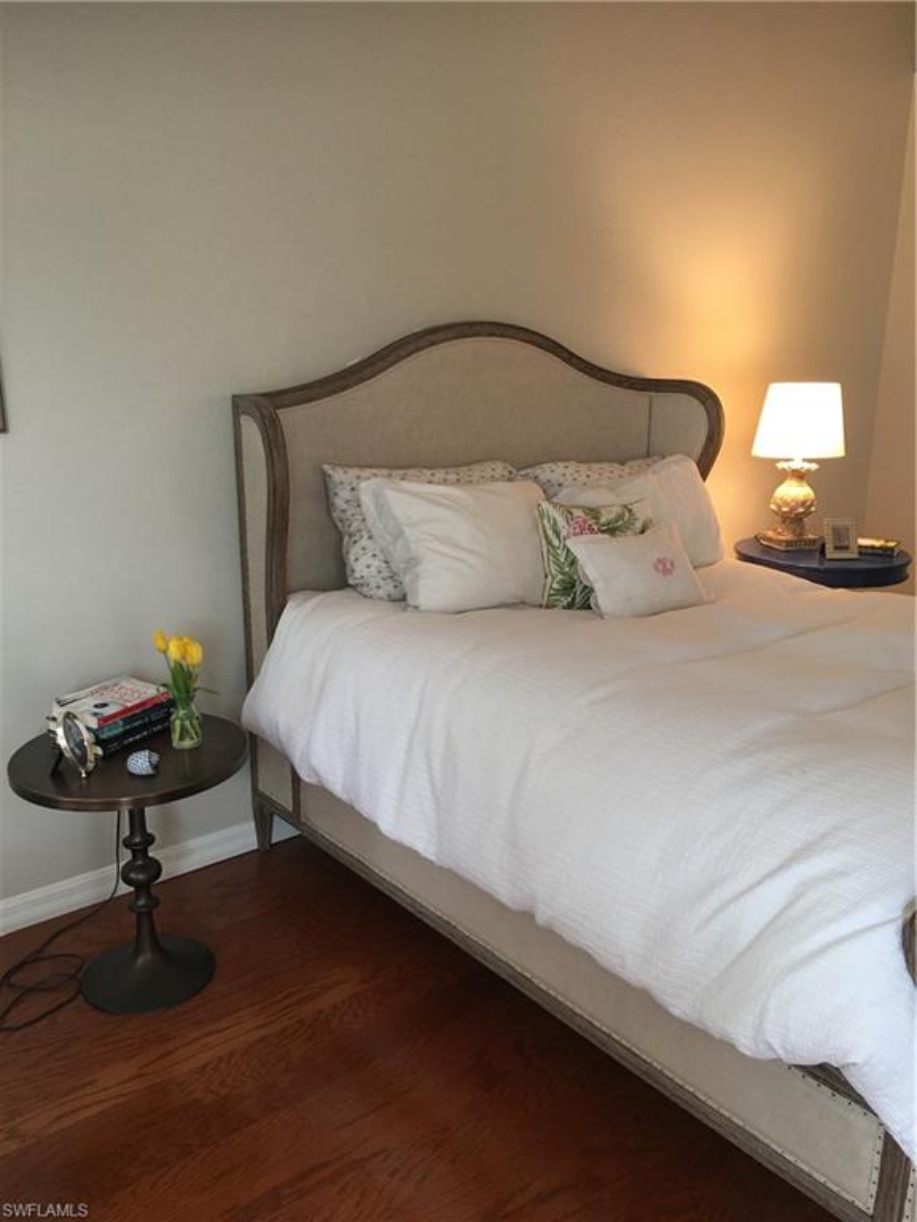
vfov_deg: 61.7
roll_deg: +0.5
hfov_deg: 48.2
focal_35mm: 29
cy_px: 611
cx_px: 458
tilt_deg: -15.3
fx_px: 1024
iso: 50
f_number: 2.2
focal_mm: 4.15
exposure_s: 1/15
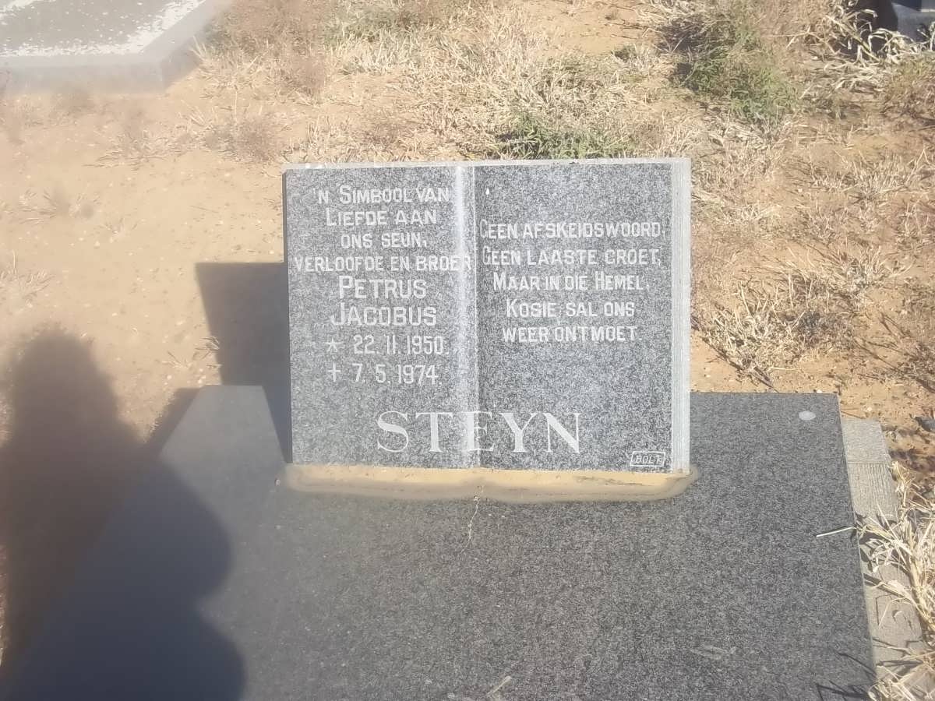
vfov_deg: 29.1
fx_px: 1351
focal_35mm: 50
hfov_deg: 38.2
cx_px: 468
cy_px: 350
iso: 80
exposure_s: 1/640
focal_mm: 8.8
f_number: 3.6
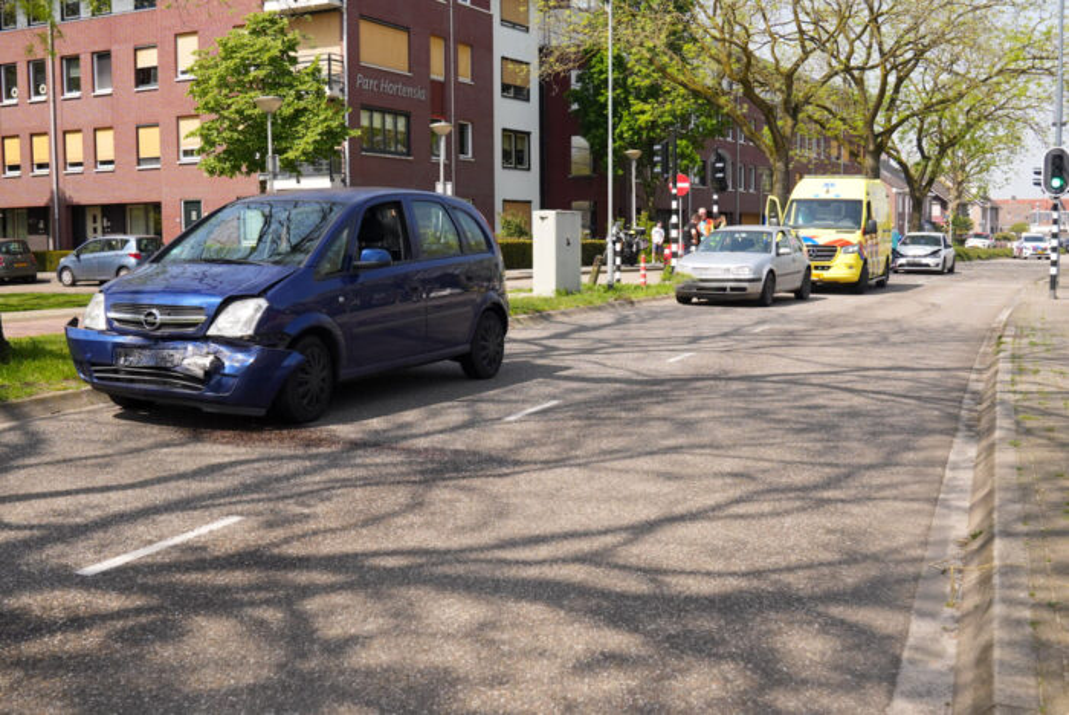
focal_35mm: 37
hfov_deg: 51.8
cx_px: 534
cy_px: 358
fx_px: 1100
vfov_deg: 36.0
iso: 400
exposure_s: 1/1000
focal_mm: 25
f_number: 5.6
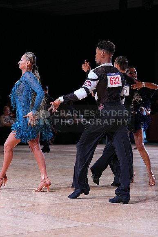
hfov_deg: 14.6
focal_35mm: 94
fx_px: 618
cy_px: 118
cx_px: 79
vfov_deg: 21.7
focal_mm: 94
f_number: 4
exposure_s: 1/400
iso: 1600
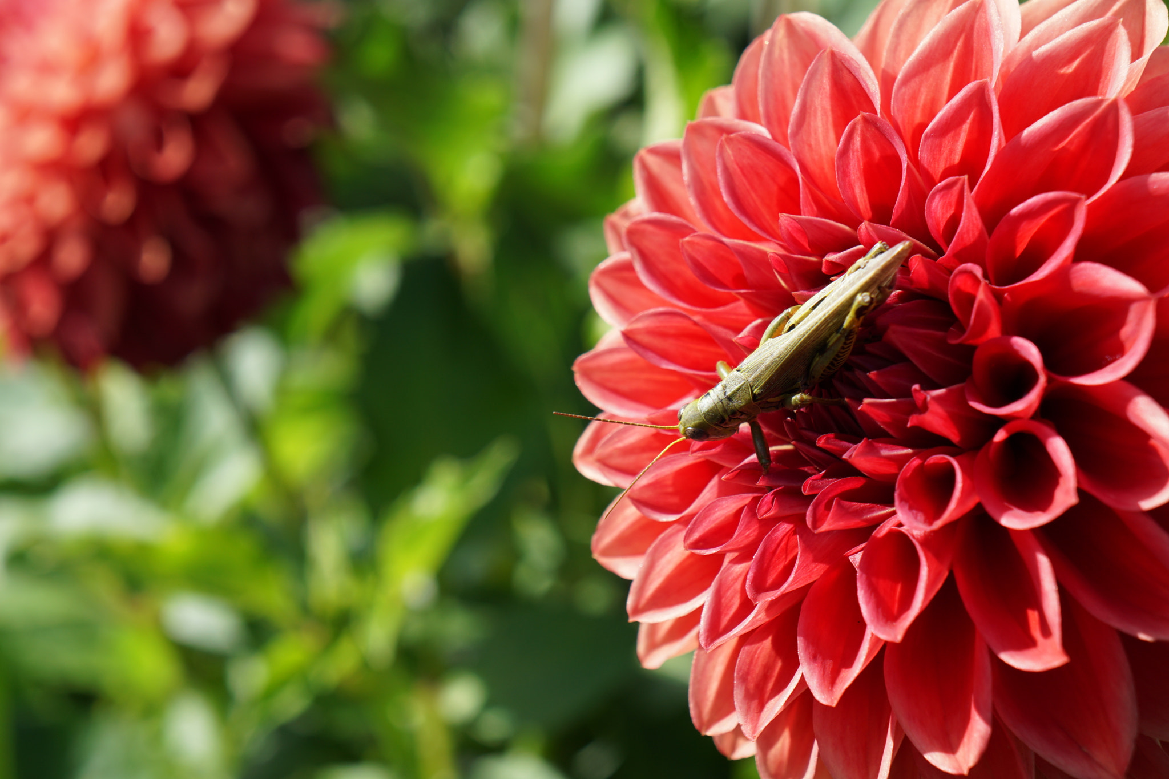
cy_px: 390
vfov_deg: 16.6
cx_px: 584
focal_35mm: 82
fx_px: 2679
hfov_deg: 24.6
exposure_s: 1/160
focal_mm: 55
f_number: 7.1
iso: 100
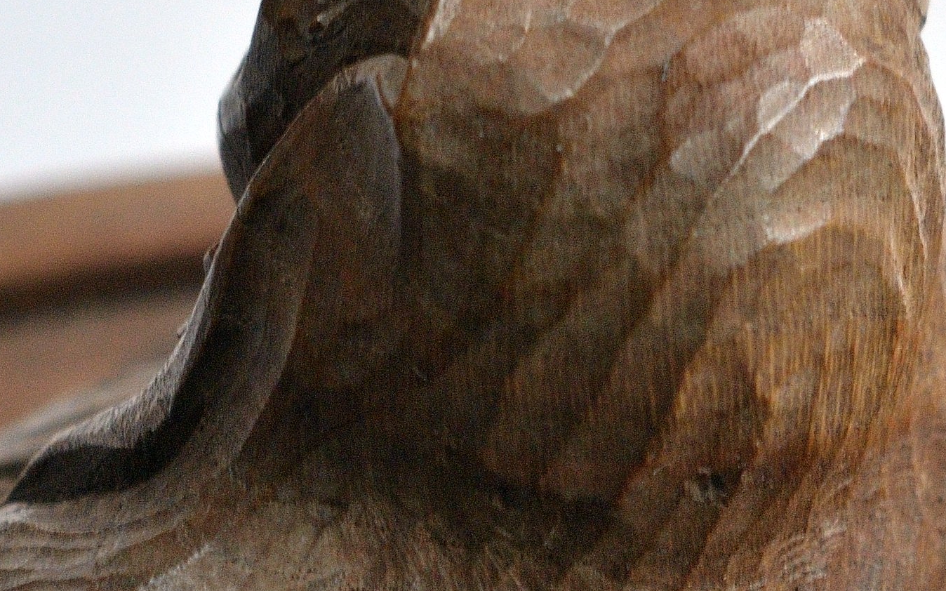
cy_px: 452
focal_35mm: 586
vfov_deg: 2.2
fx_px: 15102
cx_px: 454
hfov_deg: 3.6
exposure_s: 1/100
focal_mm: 105
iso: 640
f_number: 11
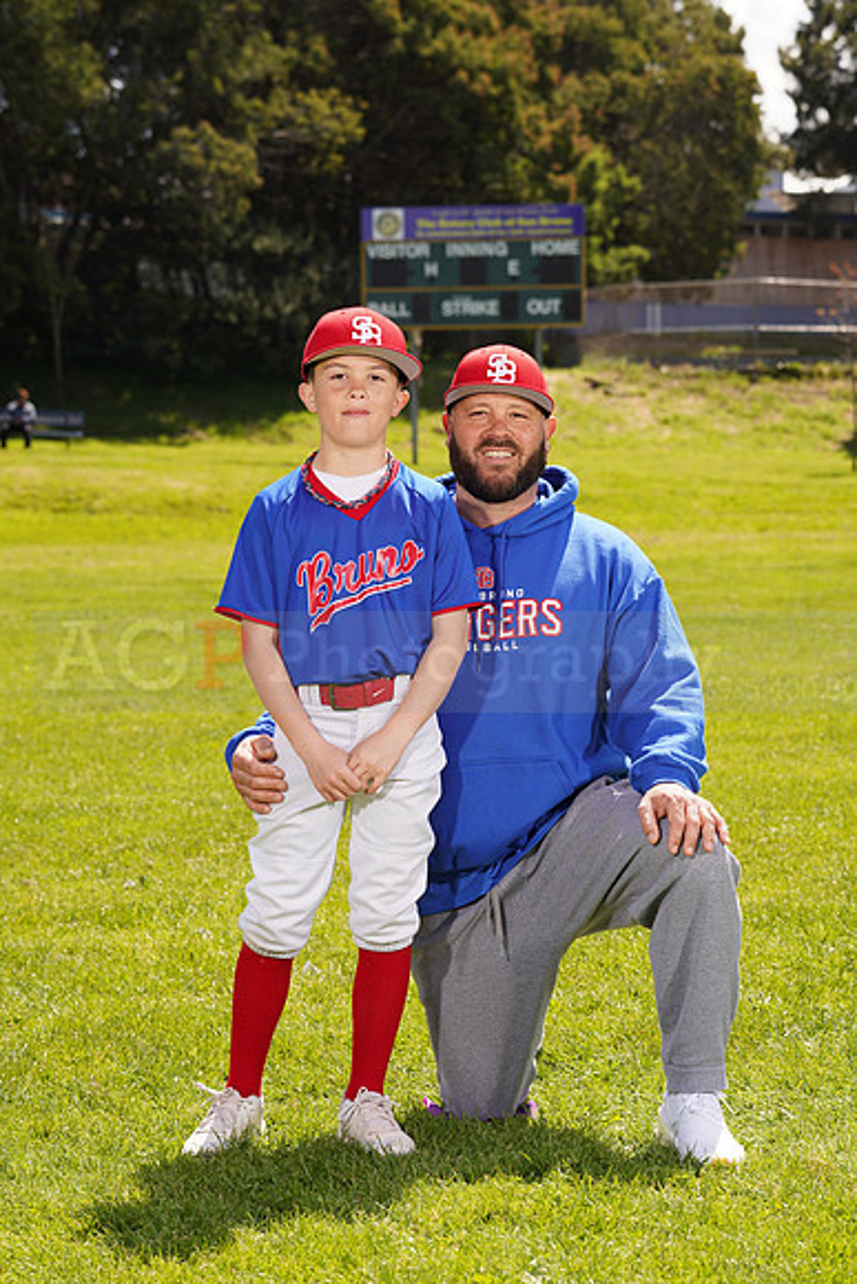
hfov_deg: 13.7
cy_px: 642
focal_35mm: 100
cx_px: 428
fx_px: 3568
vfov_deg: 20.4
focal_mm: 100
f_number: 9
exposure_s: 1/160
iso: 100
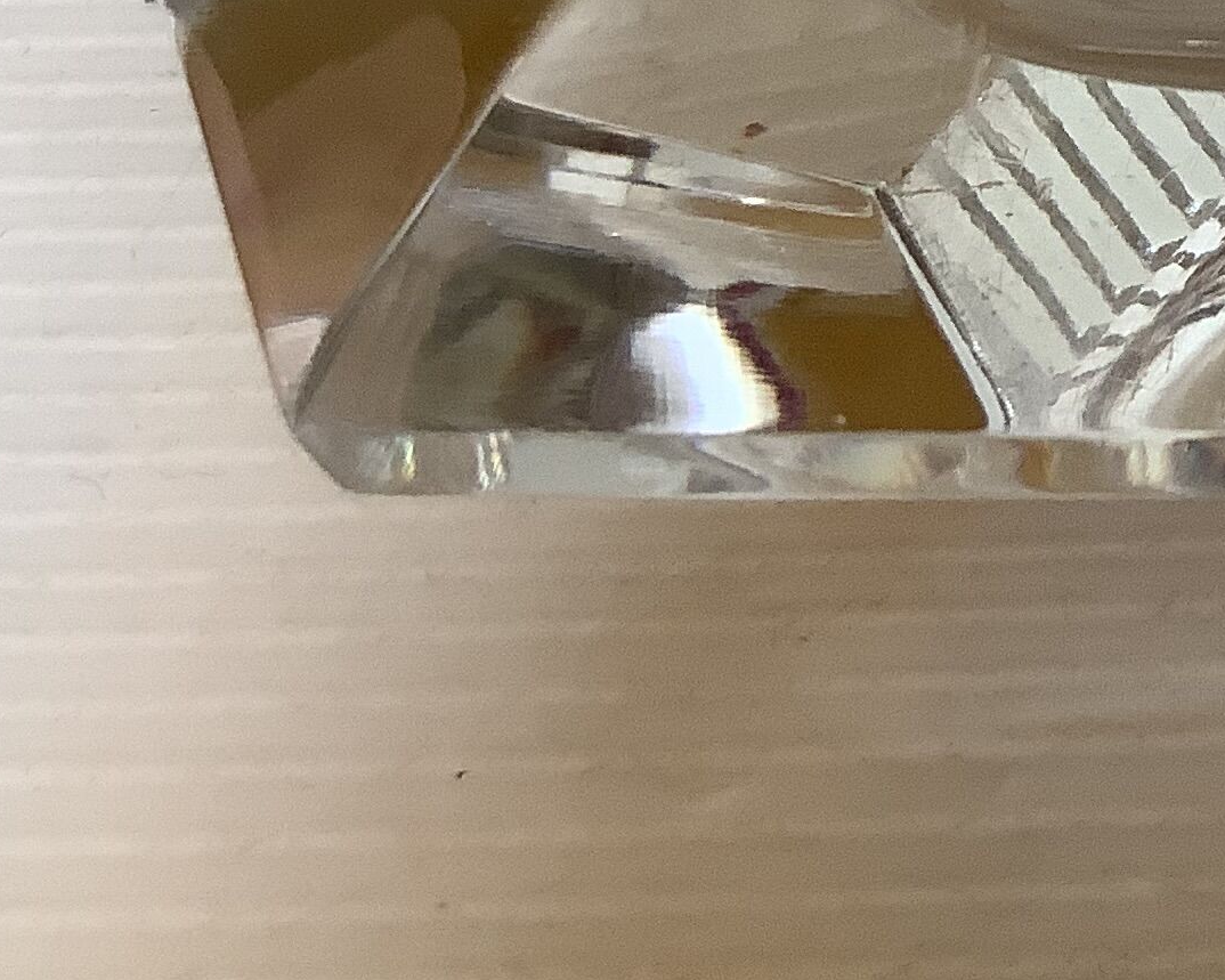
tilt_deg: -40.4
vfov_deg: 16.1
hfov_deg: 18.5
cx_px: 1831
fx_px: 3335
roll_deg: +0.2
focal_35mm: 92
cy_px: -194
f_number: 2.4
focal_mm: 3.3
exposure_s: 1/50
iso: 80
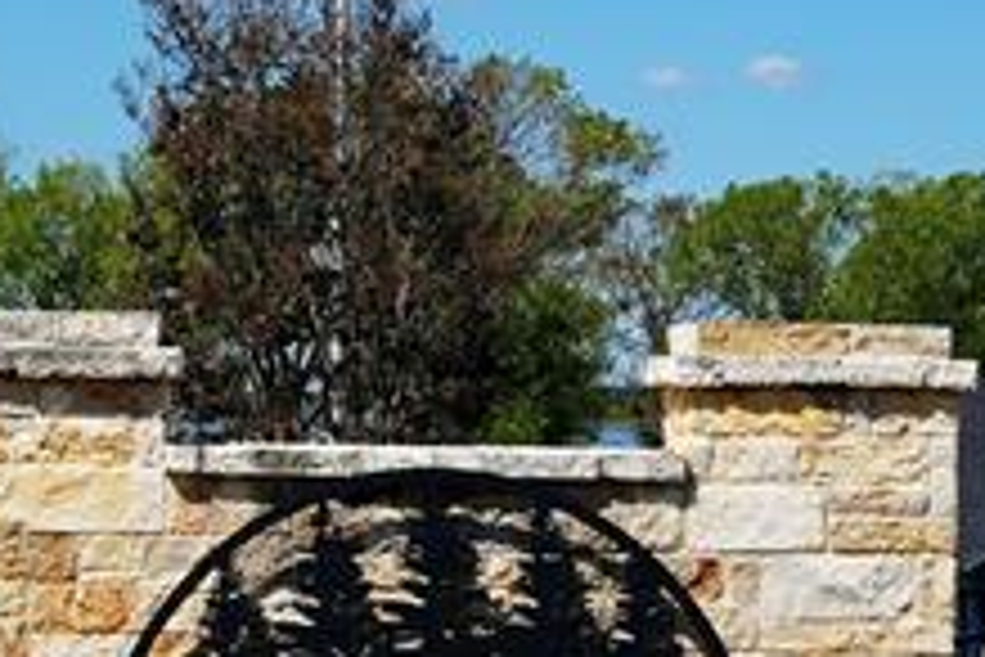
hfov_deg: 13.3
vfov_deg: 8.9
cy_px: 270
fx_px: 4213
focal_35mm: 154
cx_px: 441
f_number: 5.6
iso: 100
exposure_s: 1/1000
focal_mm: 22
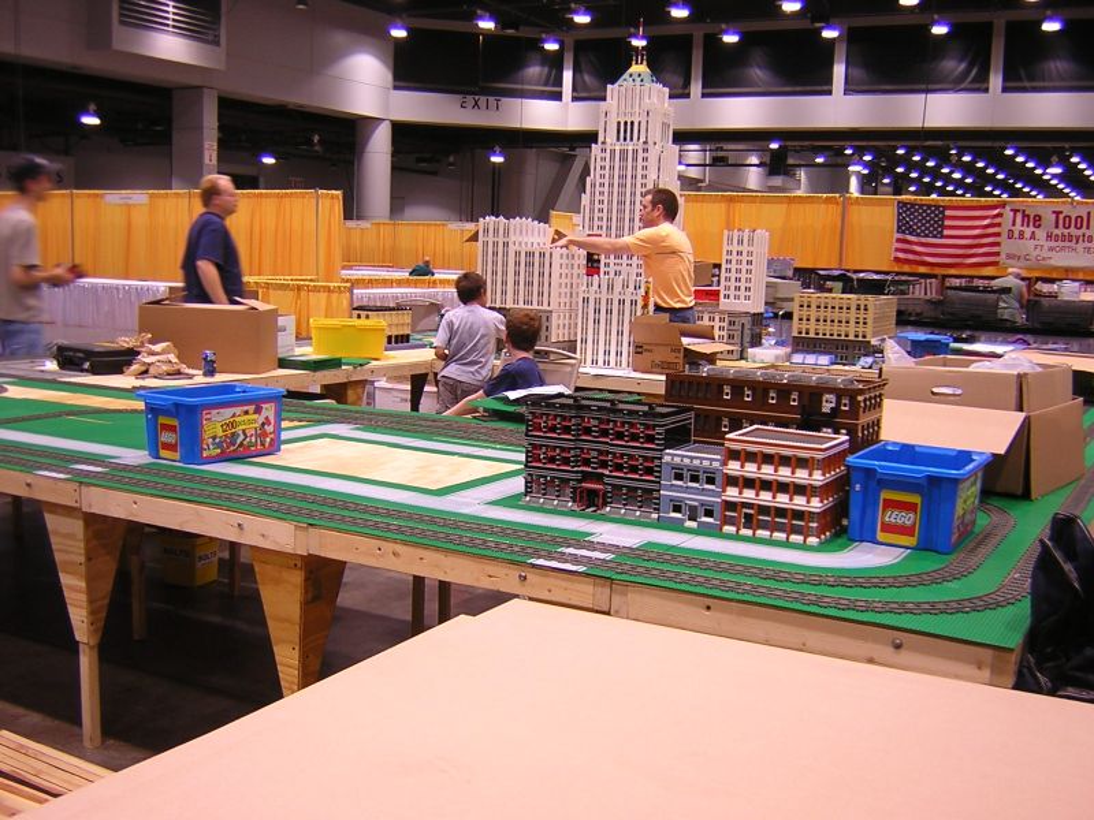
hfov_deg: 51.4
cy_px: 410
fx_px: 1138
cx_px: 547
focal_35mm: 36
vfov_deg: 39.7
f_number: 2.6
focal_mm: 4.7
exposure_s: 1/7.8
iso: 100
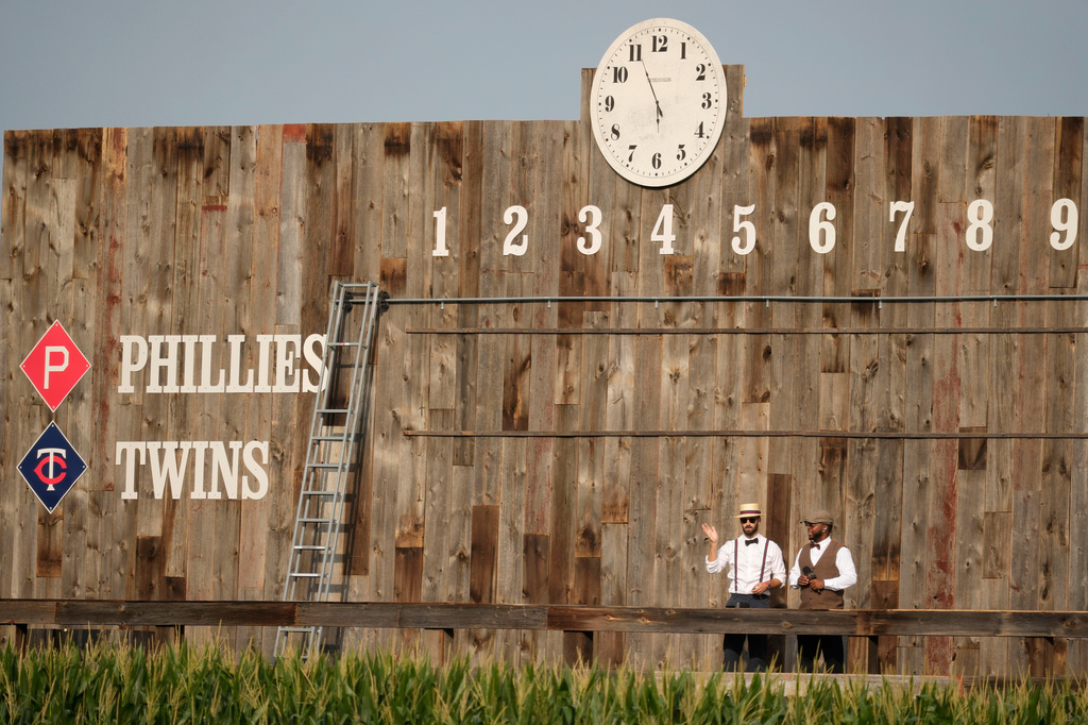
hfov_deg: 5.2
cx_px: 544
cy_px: 362
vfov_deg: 3.4
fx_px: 12084
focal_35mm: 400
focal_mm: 400
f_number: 2.8
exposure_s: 1/5000
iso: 400
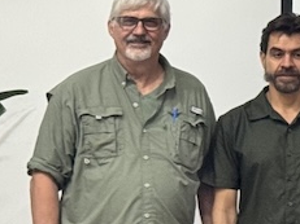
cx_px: 775
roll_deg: +0.0
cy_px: 4
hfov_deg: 7.3
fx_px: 2157
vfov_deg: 5.9
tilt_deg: +3.0
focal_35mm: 249
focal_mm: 6.76
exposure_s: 1/33
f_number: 1.78
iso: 200
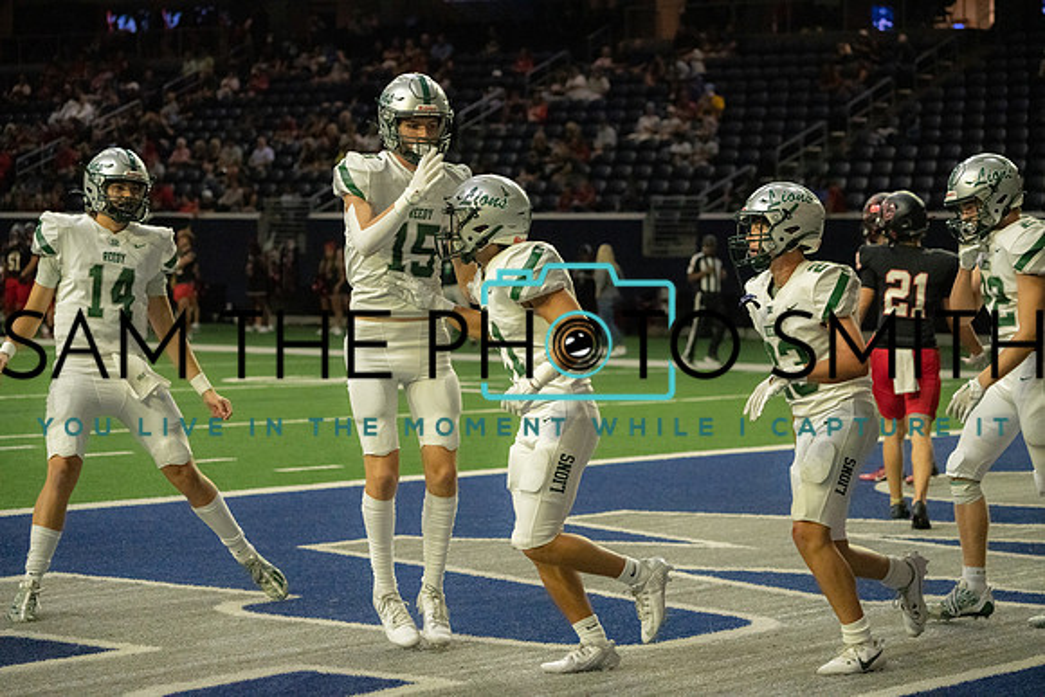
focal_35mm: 100
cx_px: 522
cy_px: 348
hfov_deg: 20.4
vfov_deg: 13.7
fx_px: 2903
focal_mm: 100
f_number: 4.5
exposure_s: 1/1250
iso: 12800
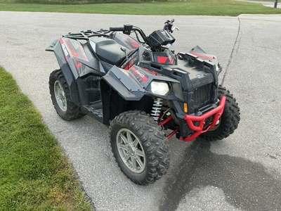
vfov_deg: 49.7
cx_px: 140
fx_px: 227
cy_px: 106
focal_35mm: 28
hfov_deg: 63.4
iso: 40
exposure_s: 1/122
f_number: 1.8
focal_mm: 3
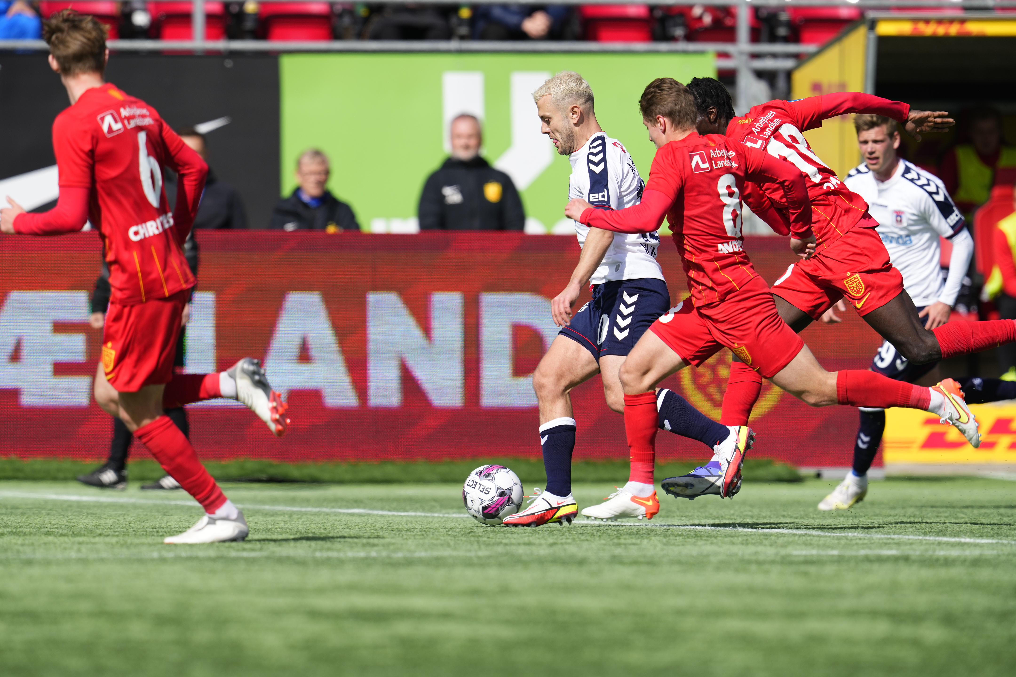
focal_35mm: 560
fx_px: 15803
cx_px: 508
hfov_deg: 3.7
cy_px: 338
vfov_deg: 2.5
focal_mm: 560
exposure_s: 1/1600
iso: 250
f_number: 5.6
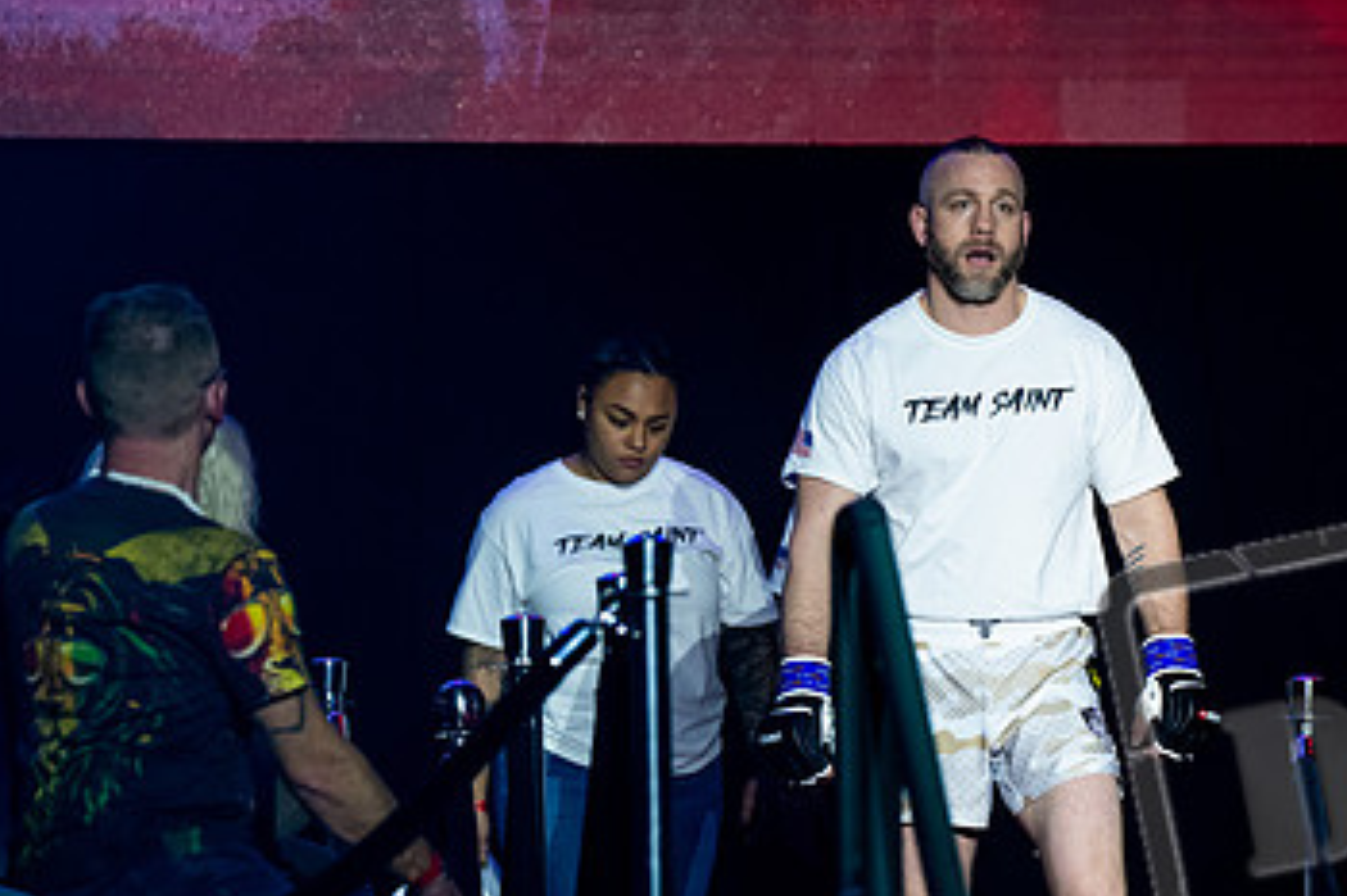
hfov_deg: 6.1
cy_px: 636
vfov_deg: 4.0
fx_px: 12715
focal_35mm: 340
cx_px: 1108
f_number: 4
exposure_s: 1/640
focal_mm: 200
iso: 3200
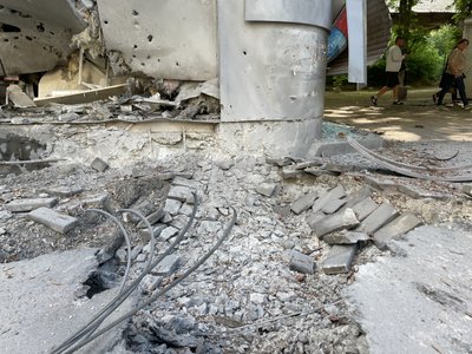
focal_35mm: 26
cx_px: 236
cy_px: 177
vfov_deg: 53.1
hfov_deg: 67.3
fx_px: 355
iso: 32
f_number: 1.6
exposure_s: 1/150
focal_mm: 4.2
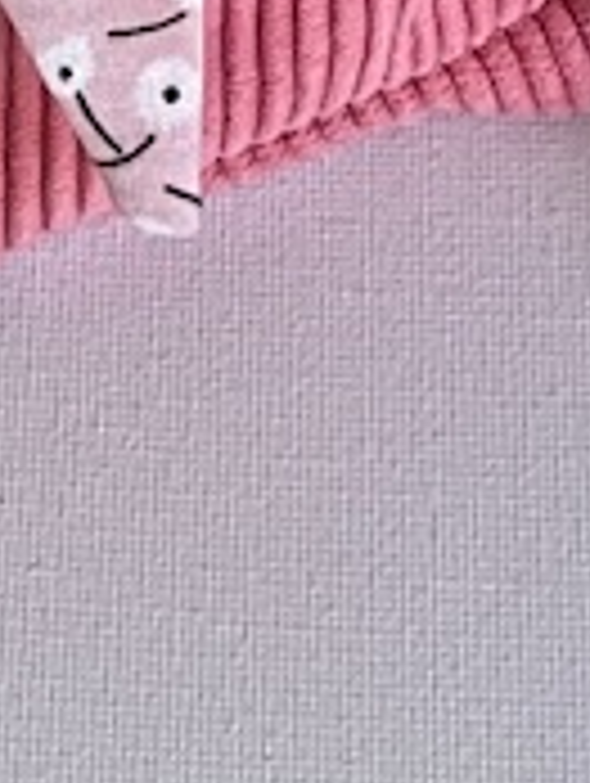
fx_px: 4829
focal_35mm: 213
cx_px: -59
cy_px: -1818
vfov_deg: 7.7
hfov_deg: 7.0
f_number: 1.8
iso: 20
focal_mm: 3
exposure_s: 1/100
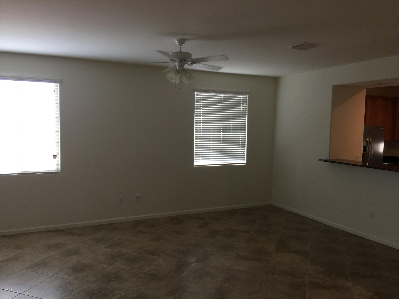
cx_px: 200
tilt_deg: -3.2
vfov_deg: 48.2
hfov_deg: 61.7
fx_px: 334
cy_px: 150
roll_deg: -1.1
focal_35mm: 29
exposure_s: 1/30
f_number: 2.2
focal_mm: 4.15
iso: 50
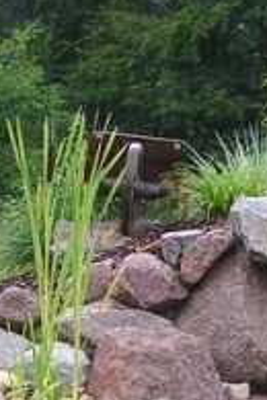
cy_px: 474
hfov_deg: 8.2
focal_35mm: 162
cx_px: 444
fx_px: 1802
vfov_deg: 12.4
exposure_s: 1/67
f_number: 2.8
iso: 50
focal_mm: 5.8
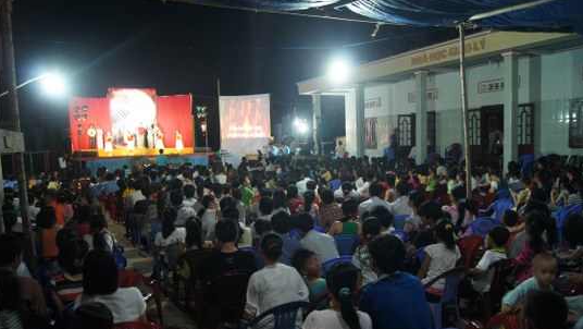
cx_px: 294
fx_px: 448
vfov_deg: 40.1
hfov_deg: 66.0
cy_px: 196
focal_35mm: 29
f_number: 3.5
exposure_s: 1/6
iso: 800
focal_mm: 18
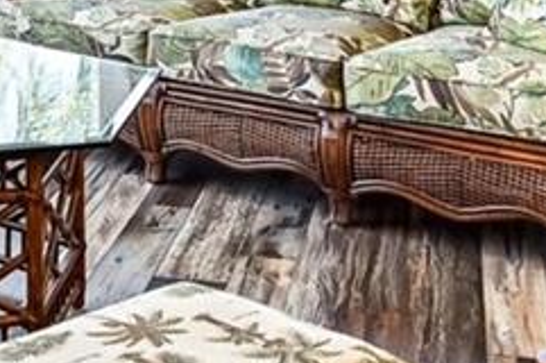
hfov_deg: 21.2
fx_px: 1409
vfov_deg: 13.4
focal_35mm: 93
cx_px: -5
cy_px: -261
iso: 400
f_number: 8
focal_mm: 14
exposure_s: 1/160
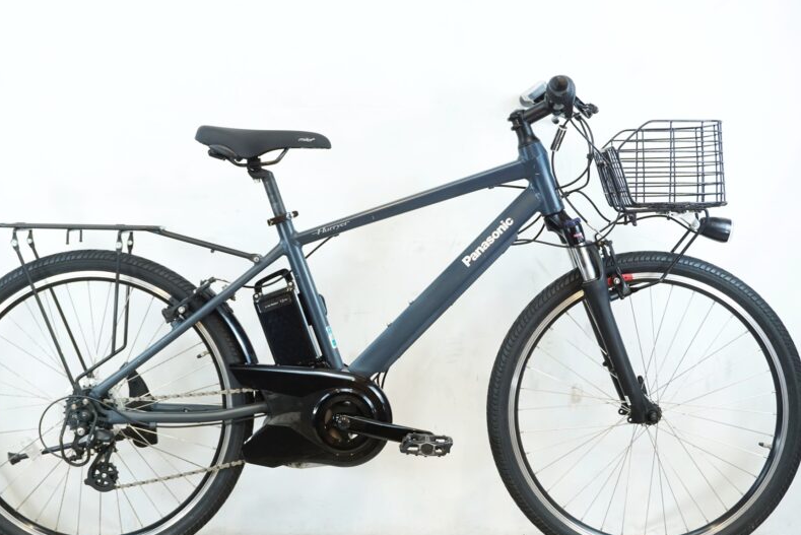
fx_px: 1526
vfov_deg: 19.9
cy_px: 280
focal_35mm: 69
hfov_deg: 29.4
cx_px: 373
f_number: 6.3
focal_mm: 41
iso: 800
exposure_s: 1/40
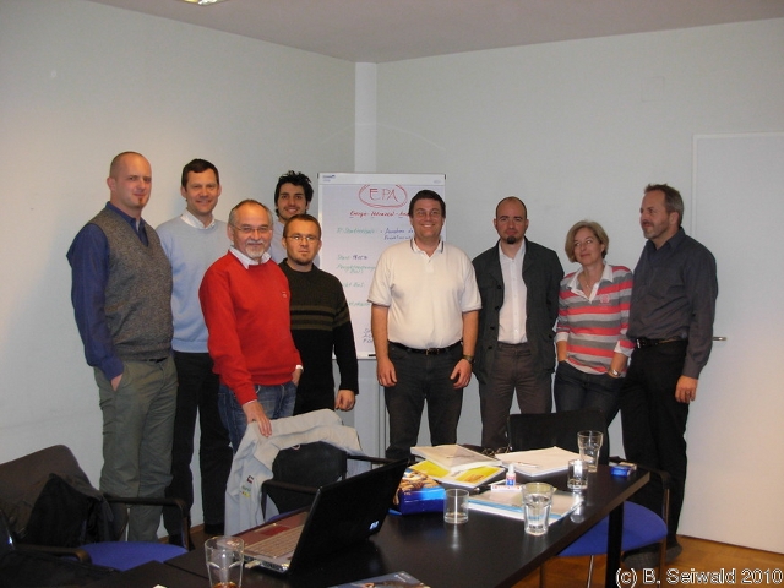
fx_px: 861
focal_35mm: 38
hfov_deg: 49.0
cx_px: 392
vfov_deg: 37.7
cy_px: 294
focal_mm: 6.3
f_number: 2.9
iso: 188
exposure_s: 1/53.8
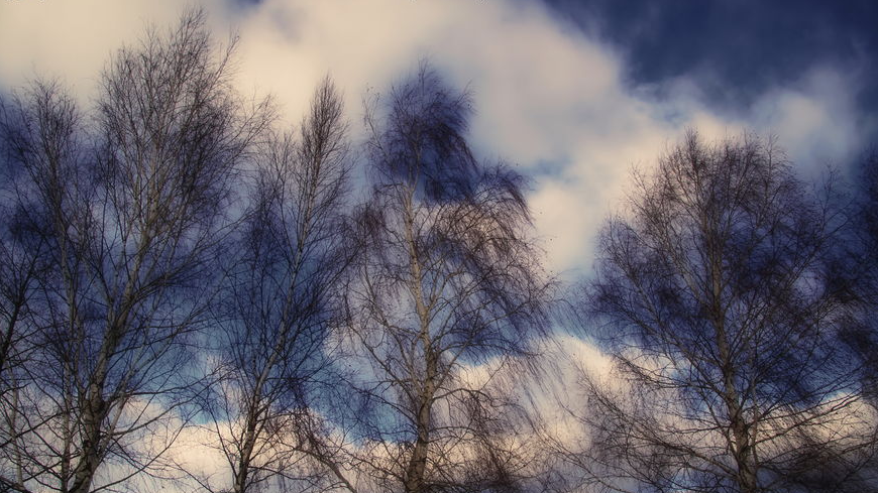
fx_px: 605
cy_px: 267
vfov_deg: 44.3
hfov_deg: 71.9
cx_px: 435
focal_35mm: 26
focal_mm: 16
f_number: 10
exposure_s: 1/160
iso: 100
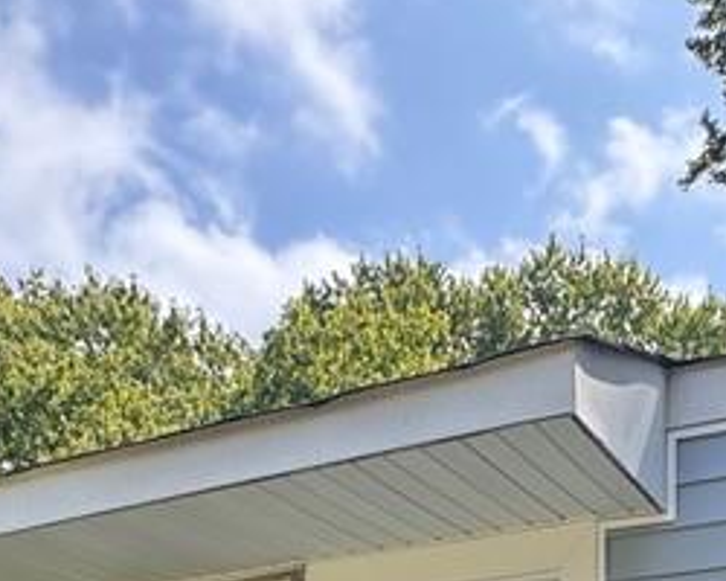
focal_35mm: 56
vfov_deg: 21.8
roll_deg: -0.6
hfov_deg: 33.5
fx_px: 1203
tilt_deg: -0.4
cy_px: 912
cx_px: 430
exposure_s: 1/681
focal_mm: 2.22
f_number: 2.2
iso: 50
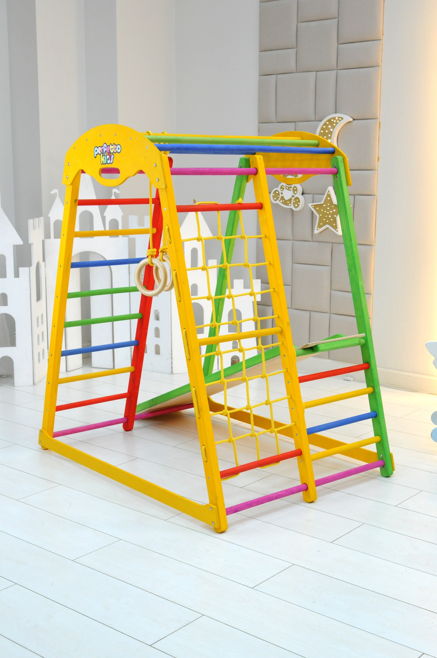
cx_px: 218
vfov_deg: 41.2
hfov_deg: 28.0
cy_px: 329
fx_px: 876
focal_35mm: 48
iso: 1000
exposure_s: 1/60
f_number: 5.6
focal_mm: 32
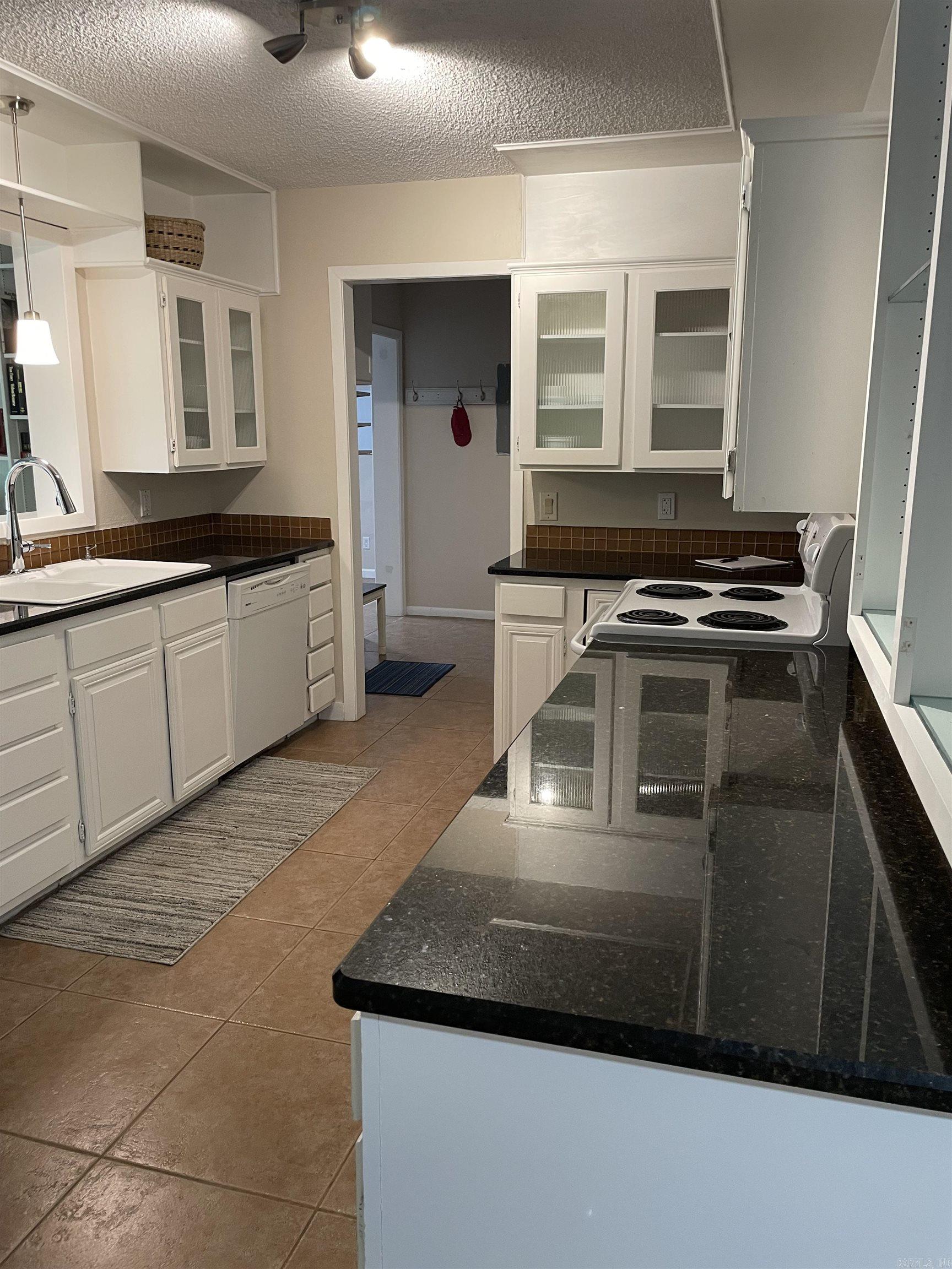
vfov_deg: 67.3
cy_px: 634
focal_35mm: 26
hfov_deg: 53.1
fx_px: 953
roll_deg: +0.7
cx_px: 476
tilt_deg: -11.4
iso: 160
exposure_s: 1/60
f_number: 1.6
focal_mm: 4.2
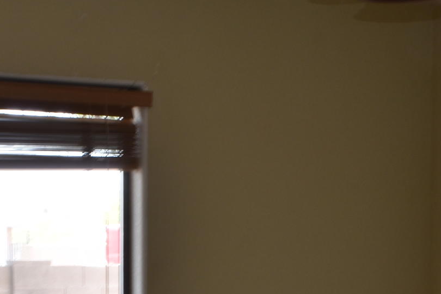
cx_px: 150
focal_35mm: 100
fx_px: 1225
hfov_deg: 20.3
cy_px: 359
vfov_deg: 13.3
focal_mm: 18
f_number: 18
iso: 100
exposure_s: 1/2
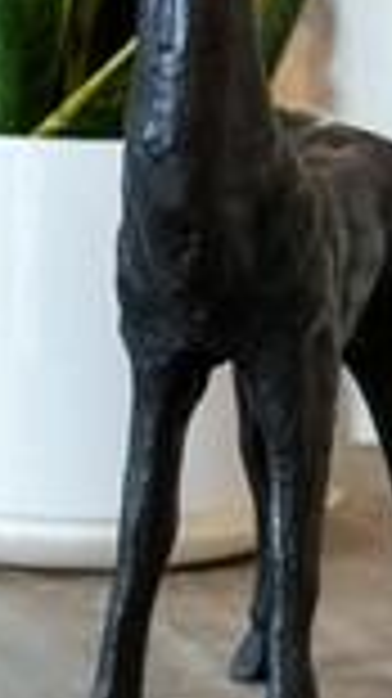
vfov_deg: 8.7
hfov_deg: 4.9
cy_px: -322
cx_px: 622
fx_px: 4498
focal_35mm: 243
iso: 400
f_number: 2.8
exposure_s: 1/160
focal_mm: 23
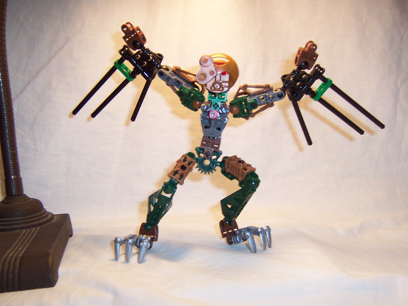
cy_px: 153
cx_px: 204
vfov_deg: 39.7
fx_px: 424
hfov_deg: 51.4
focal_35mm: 36
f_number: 2.8
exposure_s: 1/60
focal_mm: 5.6
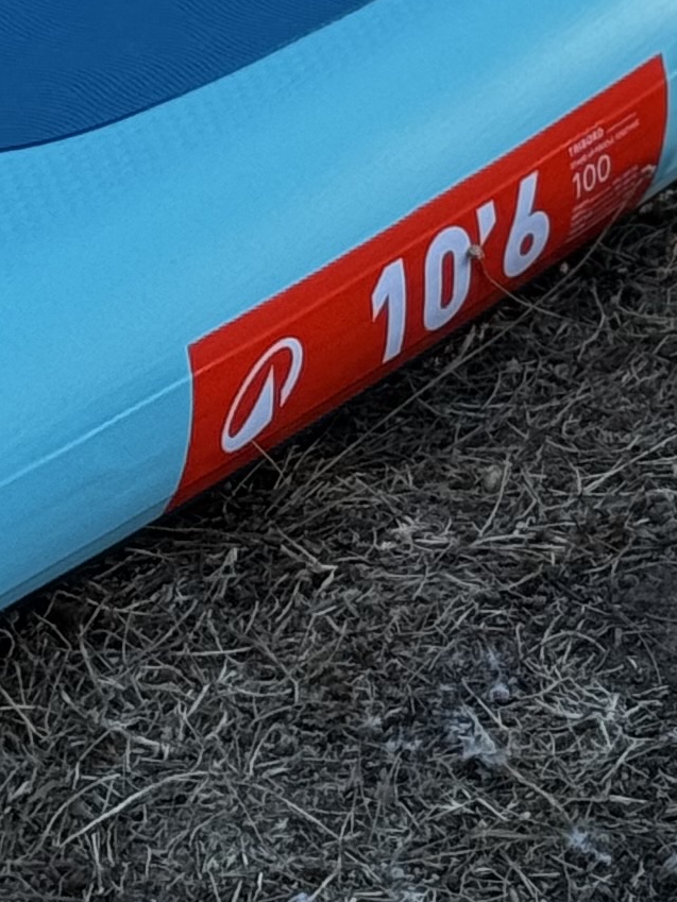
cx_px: 994
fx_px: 5944
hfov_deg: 6.4
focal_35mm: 228
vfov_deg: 8.4
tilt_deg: -21.0
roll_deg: -1.0
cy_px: -608
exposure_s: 1/1094
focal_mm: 6.76
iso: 64
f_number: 1.78
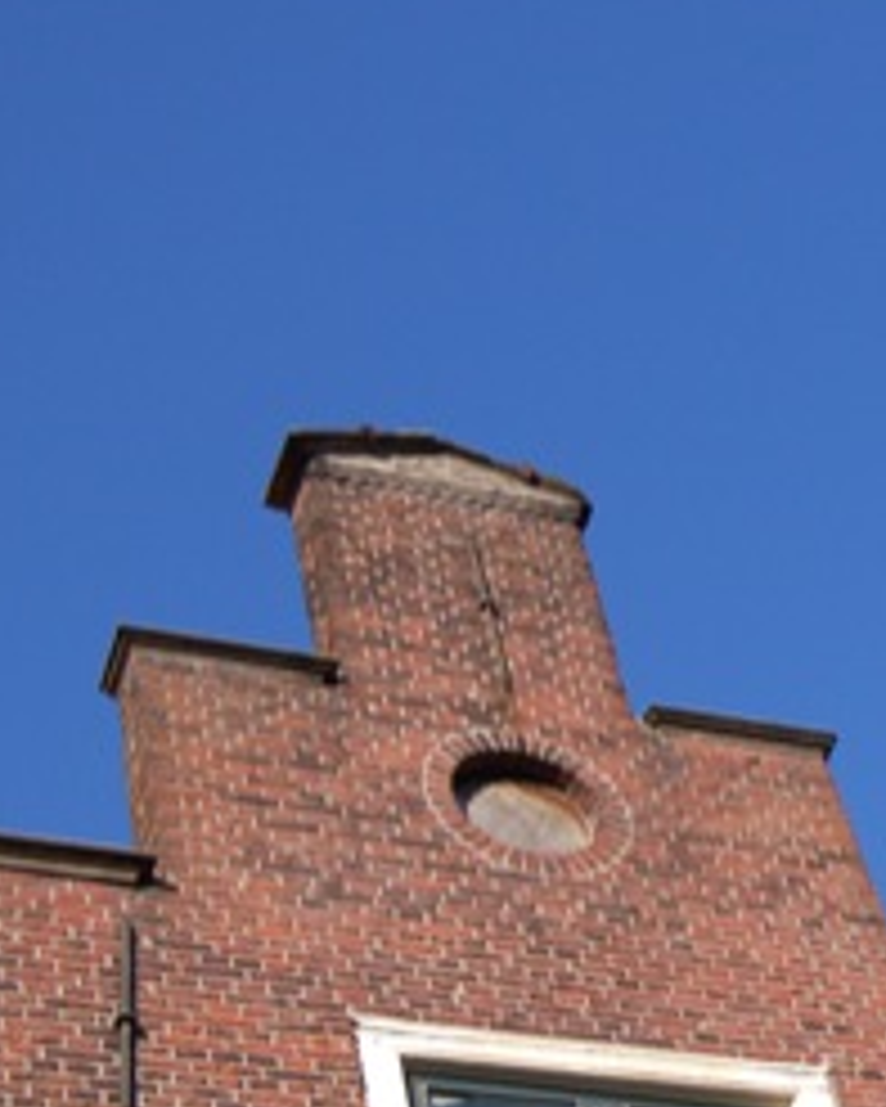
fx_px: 3112
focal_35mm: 95
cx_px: 958
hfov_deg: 15.8
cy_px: 677
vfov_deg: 20.1
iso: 200
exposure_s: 1/250
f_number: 8
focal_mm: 26
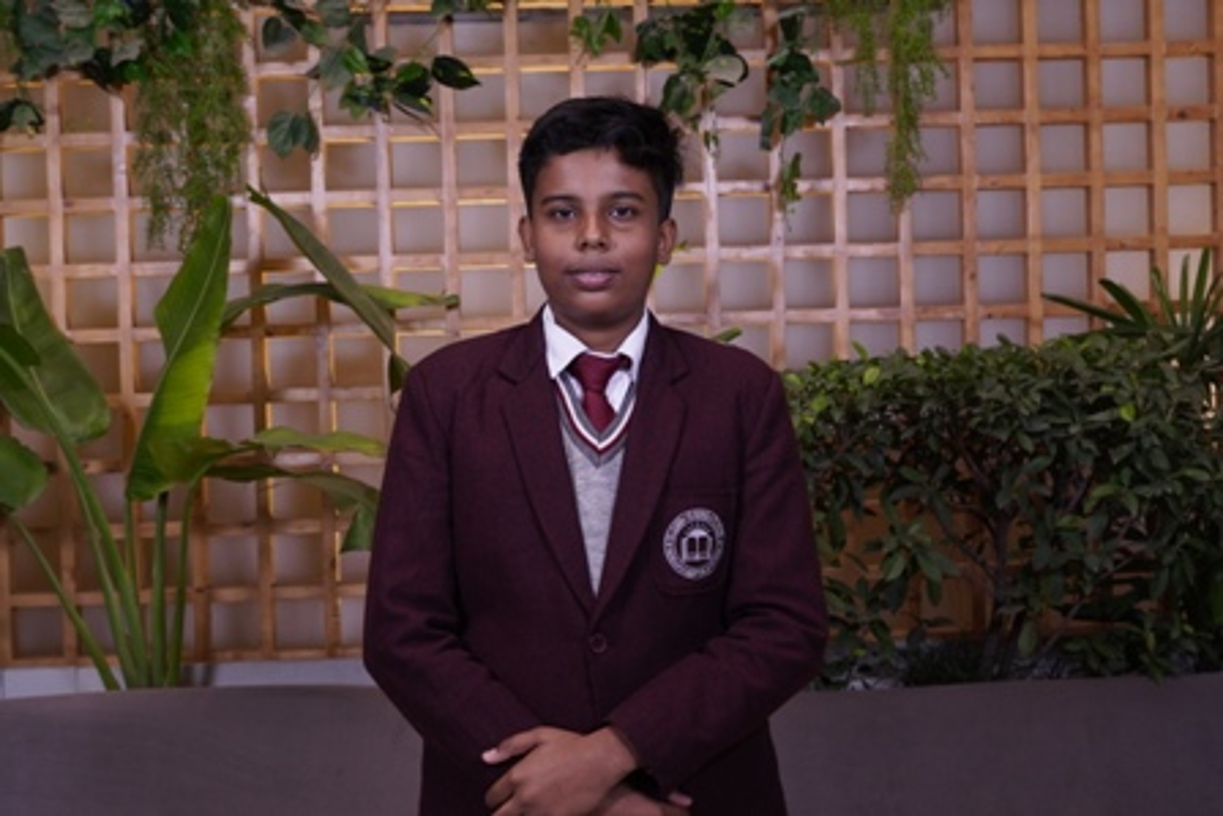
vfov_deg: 28.1
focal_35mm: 48
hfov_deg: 41.1
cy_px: 408
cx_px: 612
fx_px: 1631
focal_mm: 32
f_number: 5
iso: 500
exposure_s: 1/125
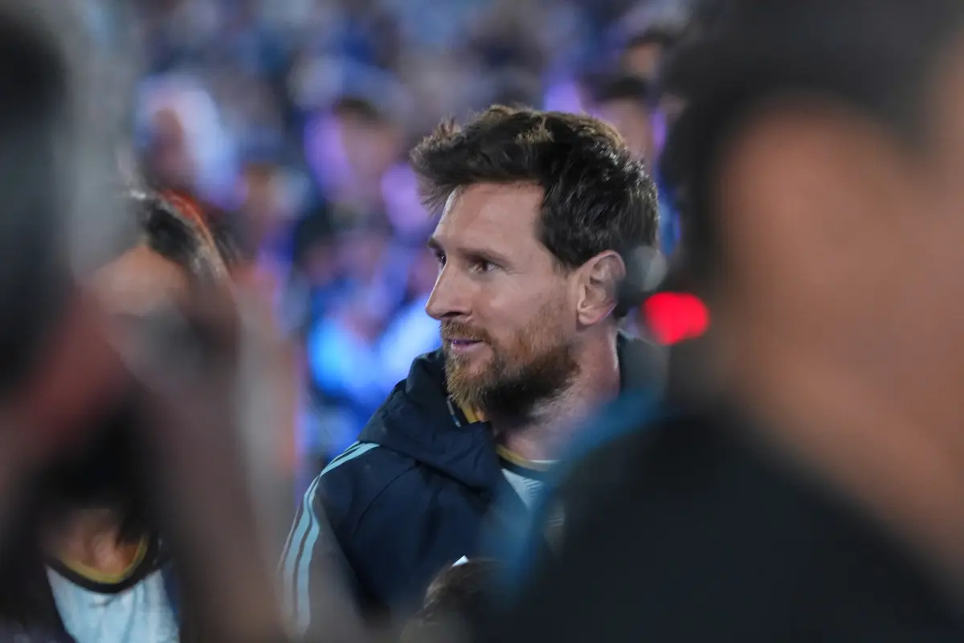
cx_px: 482
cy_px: 322
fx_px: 7096
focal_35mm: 265
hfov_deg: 7.8
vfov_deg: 5.2
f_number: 4.5
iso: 4000
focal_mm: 265
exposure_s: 1/160
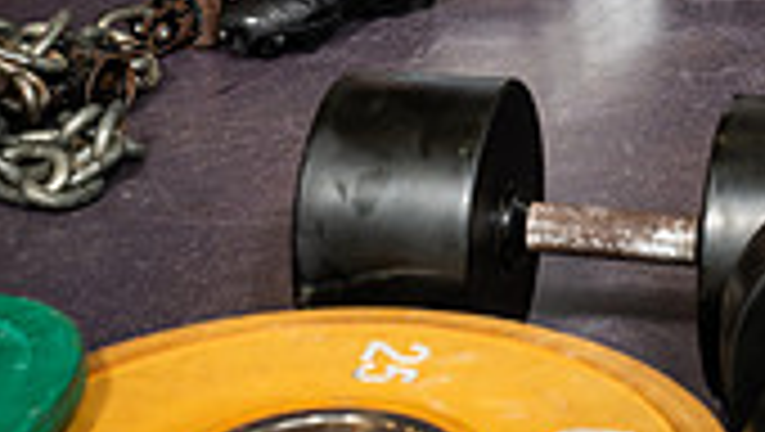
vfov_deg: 9.2
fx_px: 2477
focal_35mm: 122
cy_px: -513
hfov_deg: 17.5
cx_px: 558
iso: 500
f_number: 5.6
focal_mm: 44
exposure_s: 1/250
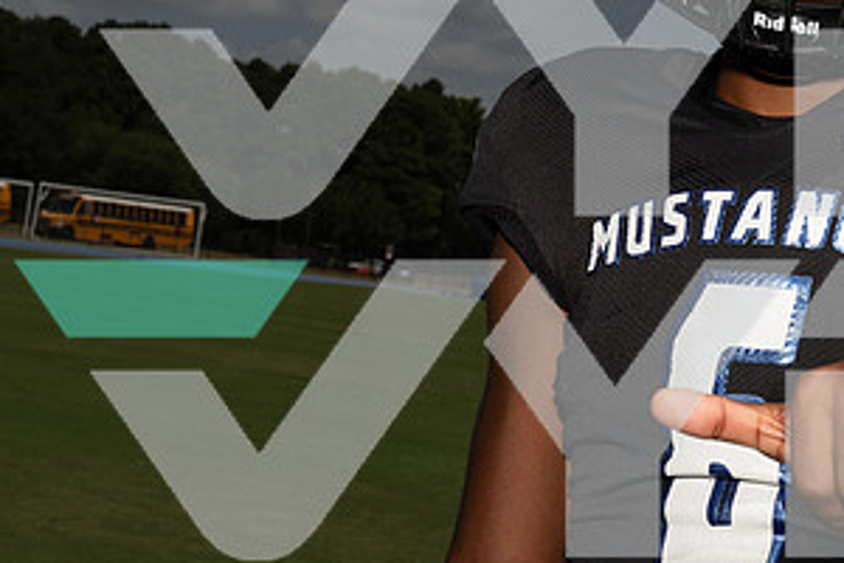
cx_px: 740
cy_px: 69
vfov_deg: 11.2
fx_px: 2860
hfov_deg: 16.6
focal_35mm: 122
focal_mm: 63
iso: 100
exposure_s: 1/250
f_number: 14
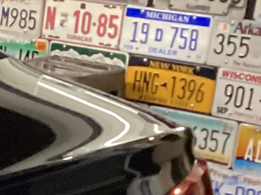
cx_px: -450
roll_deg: +0.6
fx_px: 1289
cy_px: 298
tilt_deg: -23.0
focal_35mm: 171
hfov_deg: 9.6
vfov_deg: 8.5
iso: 400
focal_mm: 3.3
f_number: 2.4
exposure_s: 1/33
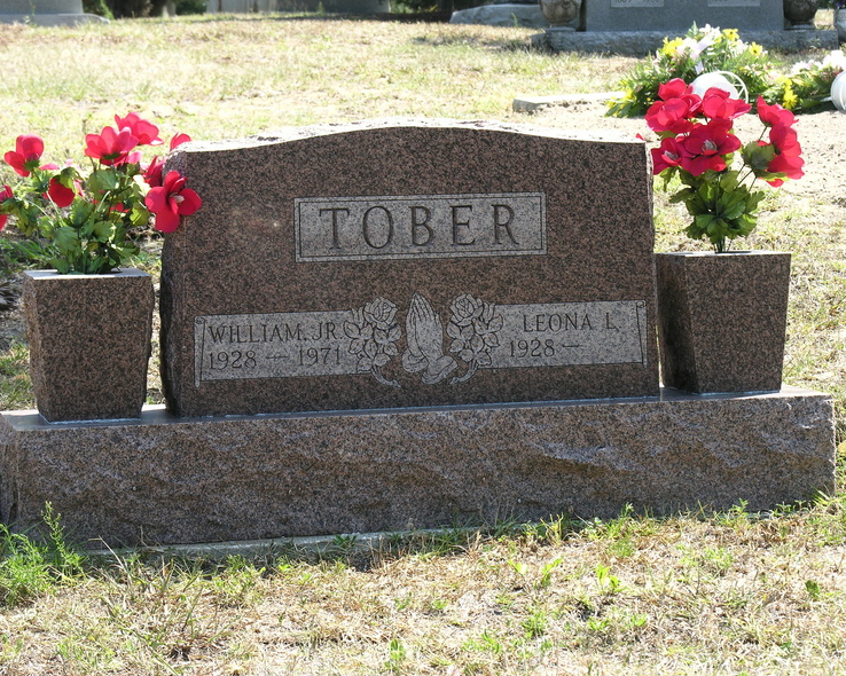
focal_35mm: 109
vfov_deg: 14.1
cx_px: 422
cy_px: 337
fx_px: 2728
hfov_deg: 17.6
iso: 50
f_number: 5.2
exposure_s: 1/106
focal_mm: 26.5
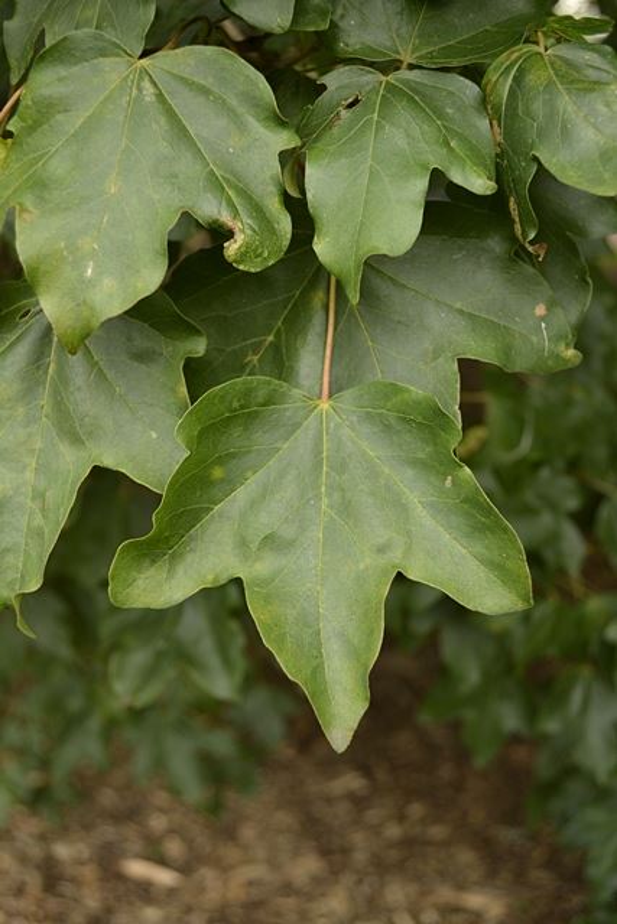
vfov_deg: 46.4
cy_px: 462
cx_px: 308
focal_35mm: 42
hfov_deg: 31.9
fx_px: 1079
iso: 400
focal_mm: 28
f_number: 4.5
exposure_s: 1/160
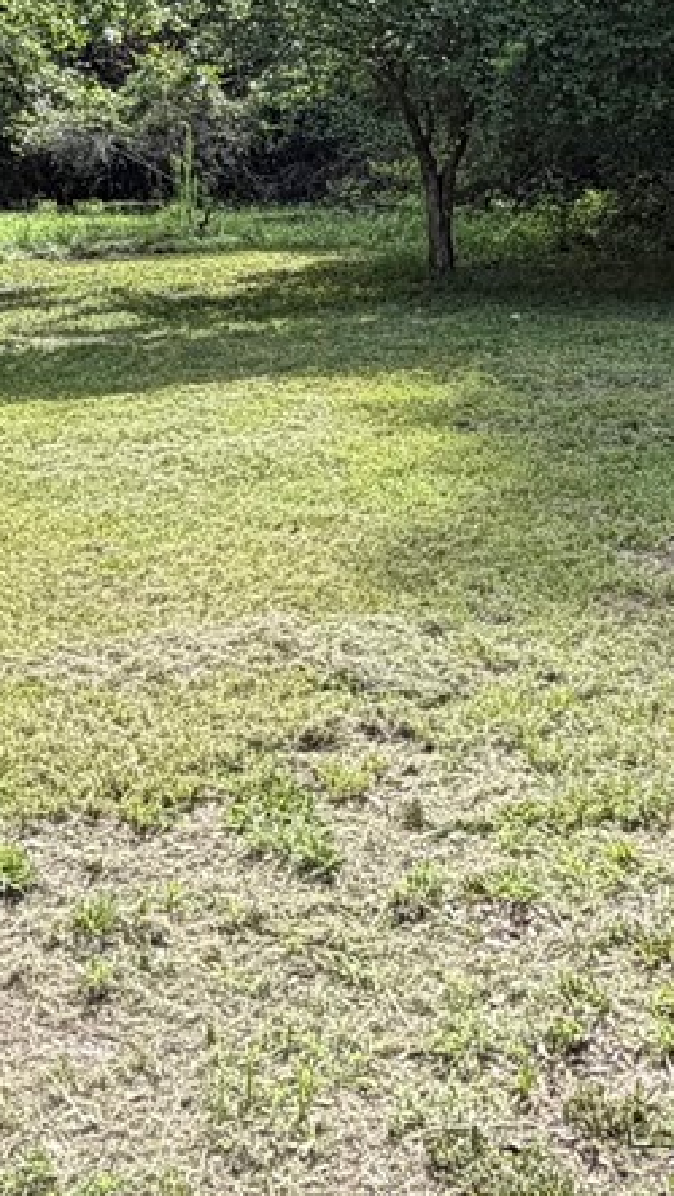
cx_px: 488
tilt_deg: -6.9
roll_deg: -0.1
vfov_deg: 36.9
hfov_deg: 21.7
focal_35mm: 55
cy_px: 299
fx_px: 1746
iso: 64
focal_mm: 2.22
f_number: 2.2
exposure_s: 1/502
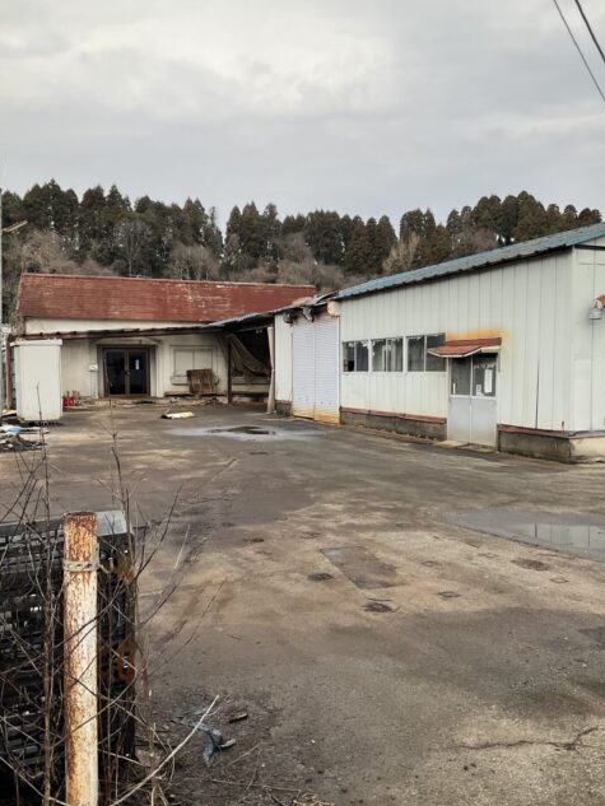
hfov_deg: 43.0
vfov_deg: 55.3
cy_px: 420
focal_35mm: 33
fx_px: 769
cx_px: 312
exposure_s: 1/1098
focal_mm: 3
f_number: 1.8
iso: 25
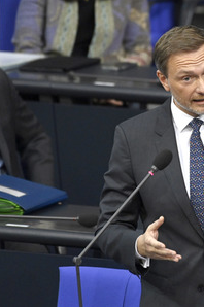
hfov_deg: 1.8
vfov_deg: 2.7
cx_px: 190
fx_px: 6449
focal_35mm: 757
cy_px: 154
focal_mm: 500
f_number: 5.6
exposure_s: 1/320
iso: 8000
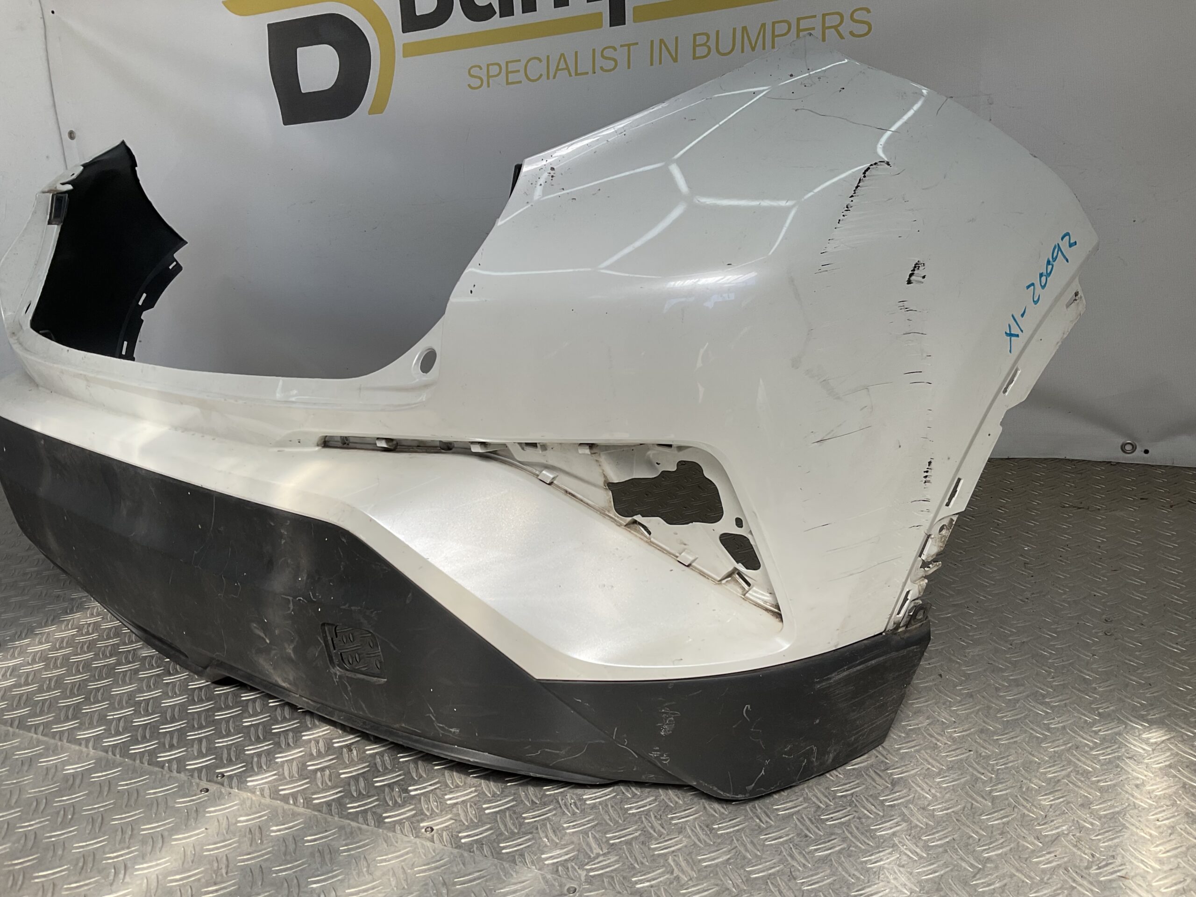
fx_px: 1002
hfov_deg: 61.7
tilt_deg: -17.9
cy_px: 448
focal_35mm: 29
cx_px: 598
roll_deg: +4.9
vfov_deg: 48.2
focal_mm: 3
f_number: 1.8
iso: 16
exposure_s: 1/842
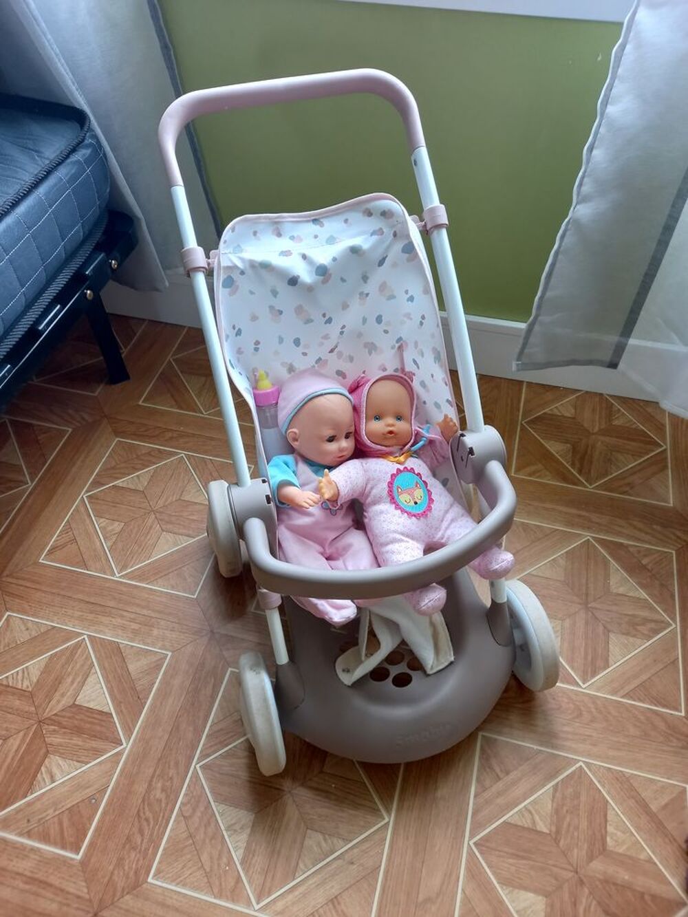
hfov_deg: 54.9
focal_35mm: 25
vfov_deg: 69.4
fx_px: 662
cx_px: 344
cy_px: 458
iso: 160
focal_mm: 4.6
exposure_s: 1/60
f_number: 2
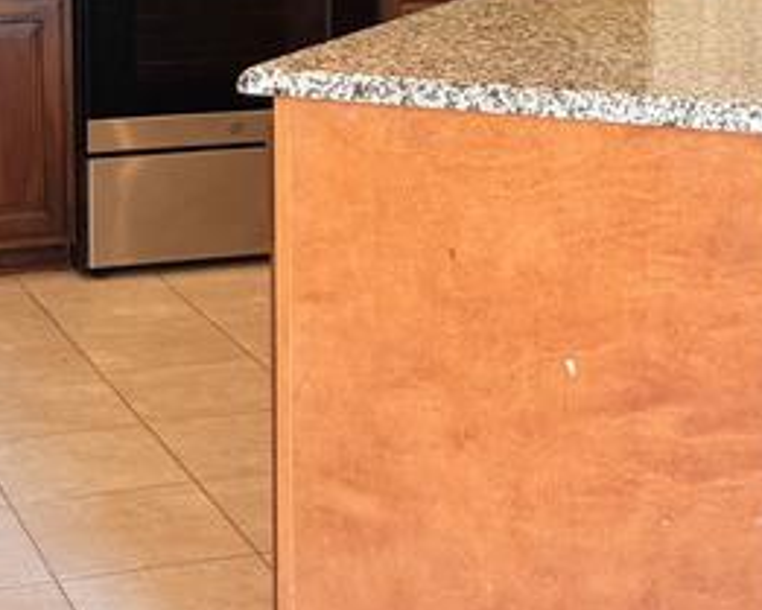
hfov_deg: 20.6
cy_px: 15
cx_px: 184
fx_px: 2076
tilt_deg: -7.4
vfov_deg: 16.4
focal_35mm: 92
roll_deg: +0.4
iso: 125
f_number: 1.78
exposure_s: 1/120
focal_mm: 6.76
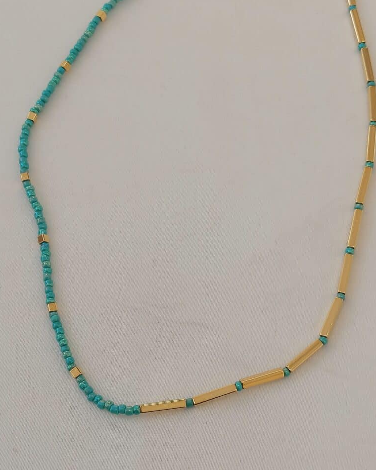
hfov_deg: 25.0
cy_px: 244
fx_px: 849
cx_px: 188
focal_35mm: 61
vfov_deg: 31.0
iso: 50
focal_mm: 4.75
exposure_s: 1/50
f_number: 1.8
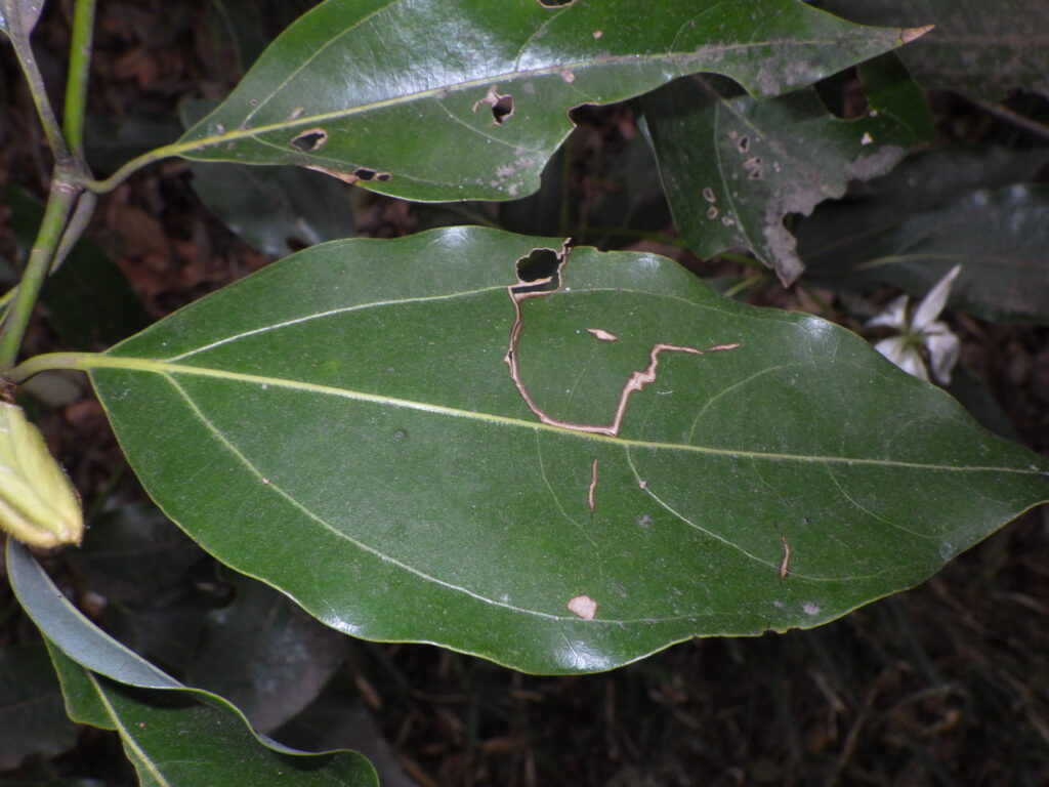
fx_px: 1030
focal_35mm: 34
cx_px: 524
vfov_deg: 41.8
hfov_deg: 54.0
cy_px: 394
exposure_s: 1/50
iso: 400
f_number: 4.6
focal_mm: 6.1
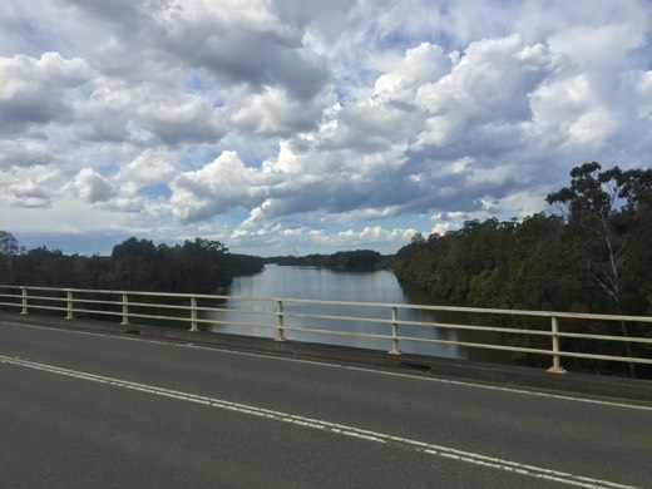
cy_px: 244
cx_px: 326
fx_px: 546
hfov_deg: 61.7
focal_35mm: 29
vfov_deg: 48.2
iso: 32
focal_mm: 4.15
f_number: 2.2
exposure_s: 1/2639
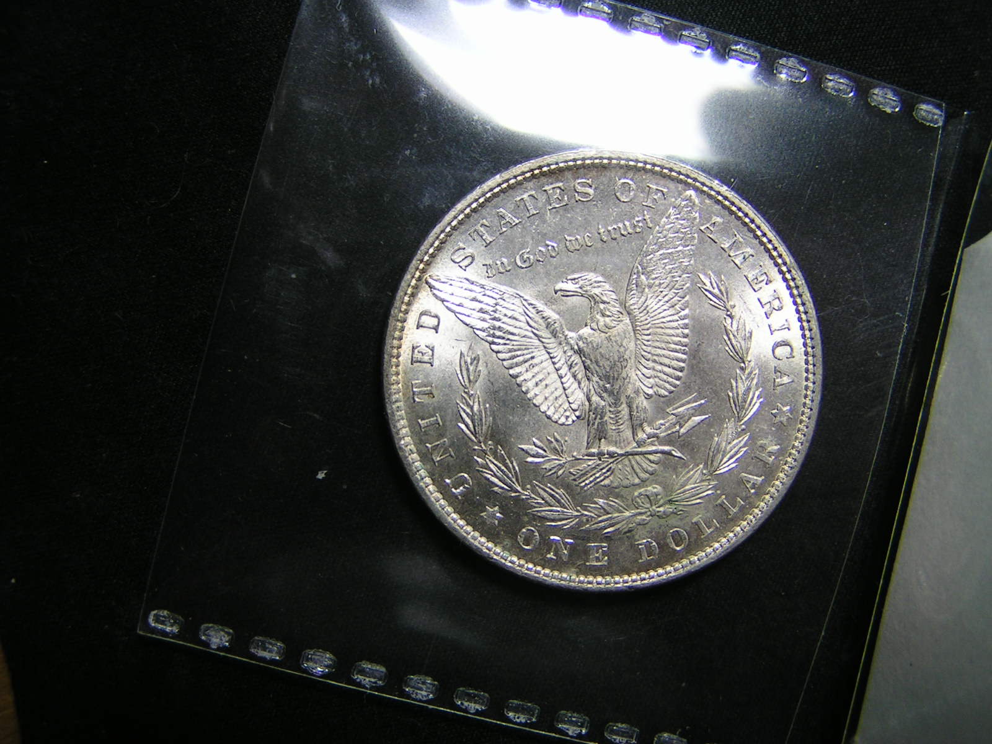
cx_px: 496
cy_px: 372
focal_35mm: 38
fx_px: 1089
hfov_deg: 49.0
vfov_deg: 37.7
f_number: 3.5
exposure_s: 1/50
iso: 50
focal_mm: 5.8
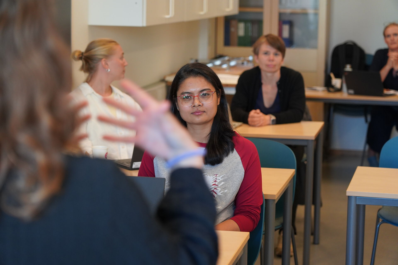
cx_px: 199
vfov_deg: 15.2
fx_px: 995
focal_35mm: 90
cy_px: 132
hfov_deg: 22.6
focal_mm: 90
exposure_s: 1/160
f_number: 4
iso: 2500
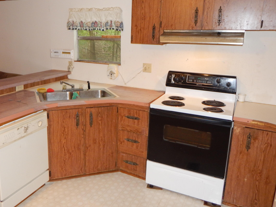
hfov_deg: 57.7
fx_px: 247
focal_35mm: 31
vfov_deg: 45.3
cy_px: 90
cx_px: 106
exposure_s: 1/30
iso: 200
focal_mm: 4
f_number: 3
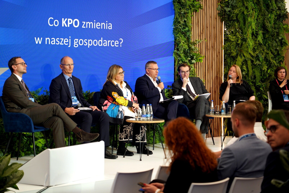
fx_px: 675
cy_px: 96
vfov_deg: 16.3
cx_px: 144
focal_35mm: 84
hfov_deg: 24.2
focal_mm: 84
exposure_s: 1/323
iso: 800
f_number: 4
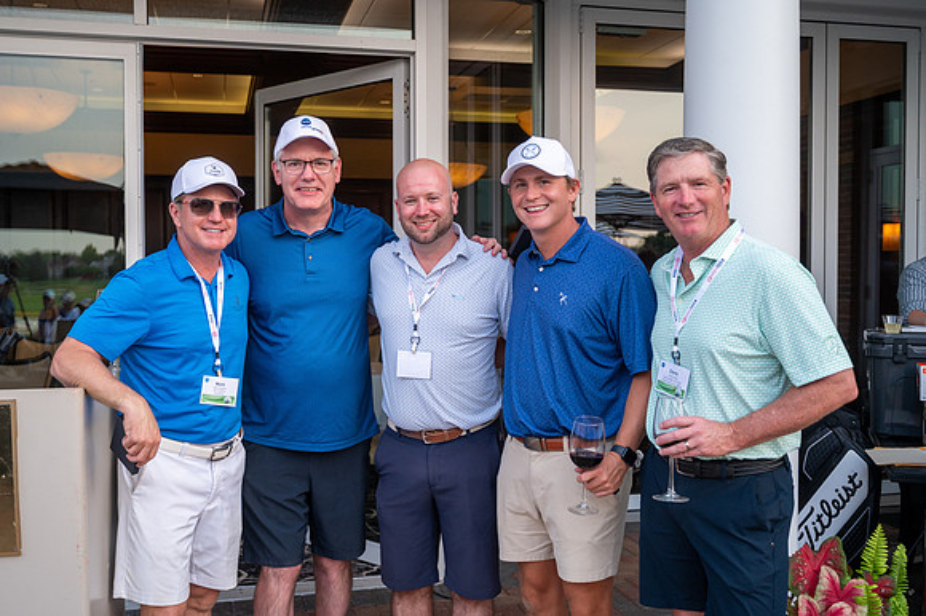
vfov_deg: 35.9
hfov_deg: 51.9
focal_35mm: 37
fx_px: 952
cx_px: 463
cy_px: 308
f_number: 4
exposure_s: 1/500
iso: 500
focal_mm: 37
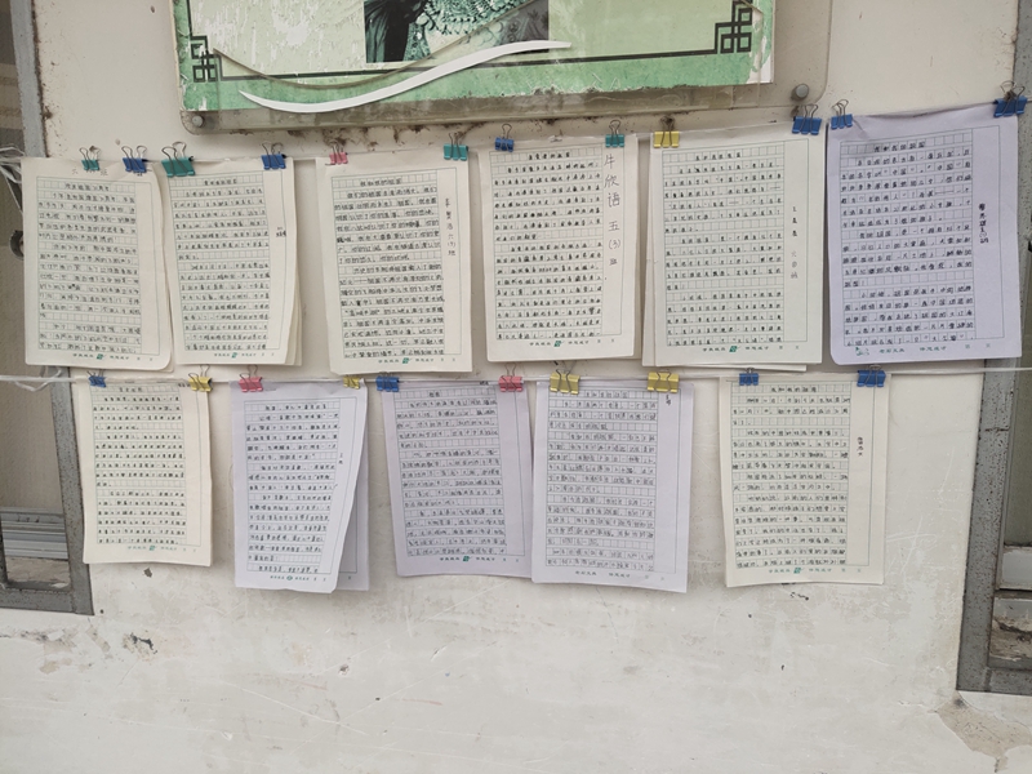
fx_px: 865
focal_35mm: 29
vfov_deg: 48.2
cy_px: 387
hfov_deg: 61.7
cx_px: 516
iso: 50
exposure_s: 1/271
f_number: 1.8
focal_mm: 4.27
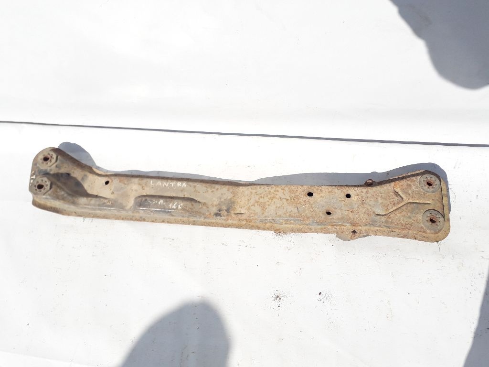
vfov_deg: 51.4
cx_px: 244
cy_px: 184
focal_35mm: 27
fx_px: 381
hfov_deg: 65.3
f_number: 1.9
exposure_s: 1/1300
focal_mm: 3.6
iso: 40
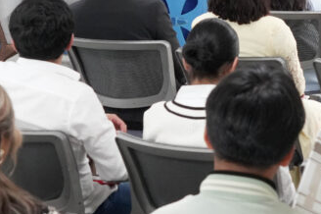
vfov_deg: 9.1
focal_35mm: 150
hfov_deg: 13.7
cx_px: 242
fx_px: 1336
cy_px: 44
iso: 5000
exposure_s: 1/160
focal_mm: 48
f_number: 6.3
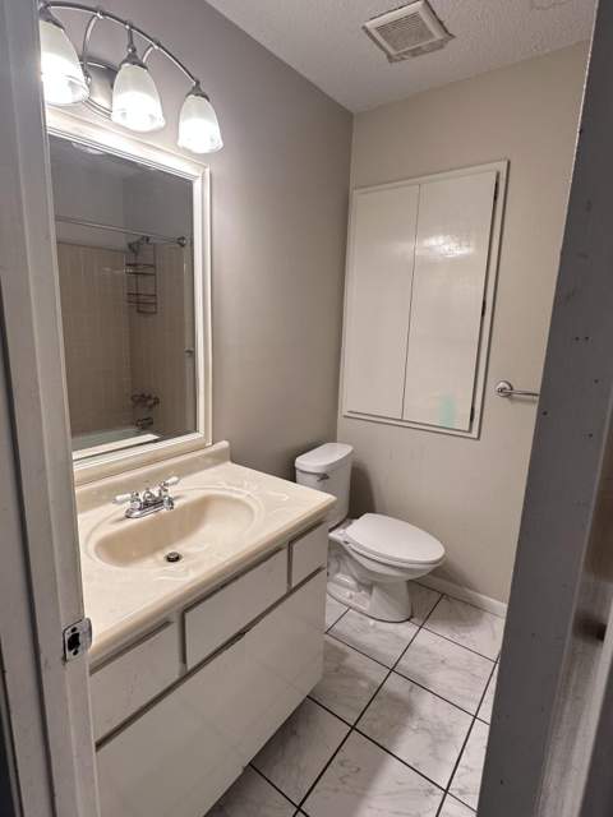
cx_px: 306
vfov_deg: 102.1
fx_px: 331
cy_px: 408
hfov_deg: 85.7
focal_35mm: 14
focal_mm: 2.22
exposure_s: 1/120
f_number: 2.2
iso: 80
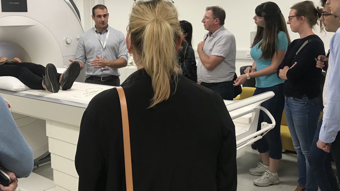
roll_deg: +2.0
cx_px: 123
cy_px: 63
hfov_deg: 46.8
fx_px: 388
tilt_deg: -4.7
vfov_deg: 27.5
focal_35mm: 43
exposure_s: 1/33
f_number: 1.8
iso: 25
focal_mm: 3.99
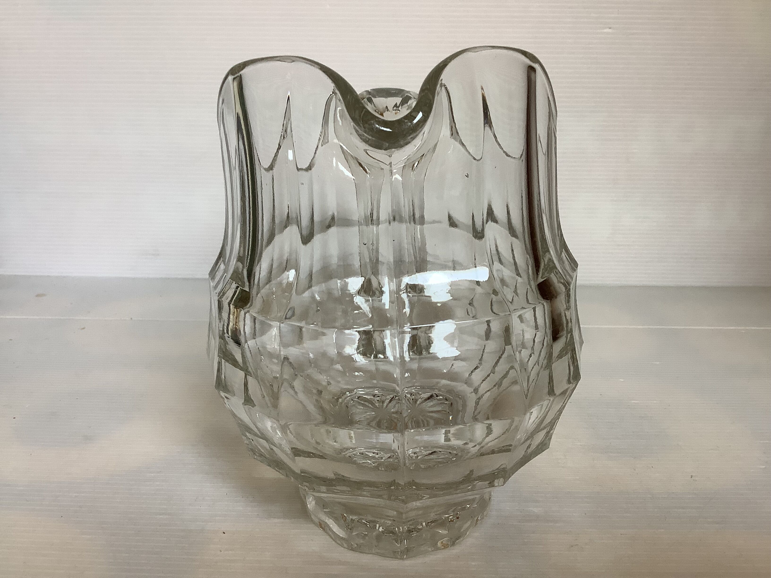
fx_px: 690
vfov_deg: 45.4
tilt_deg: -15.2
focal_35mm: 31
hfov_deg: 58.4
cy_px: 289
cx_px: 386
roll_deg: +0.0
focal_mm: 3.3
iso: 80
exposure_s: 1/50
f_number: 2.4
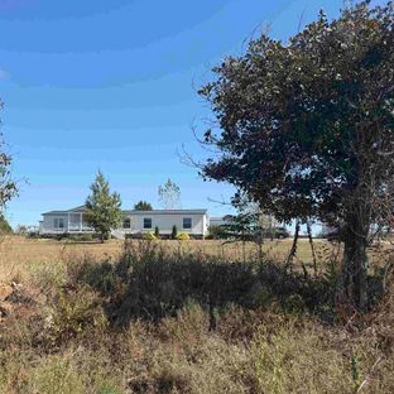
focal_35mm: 34
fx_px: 438
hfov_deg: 46.1
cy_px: 228
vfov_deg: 48.3
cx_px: 82
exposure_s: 1/3759
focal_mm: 6.76
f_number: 1.78
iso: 80
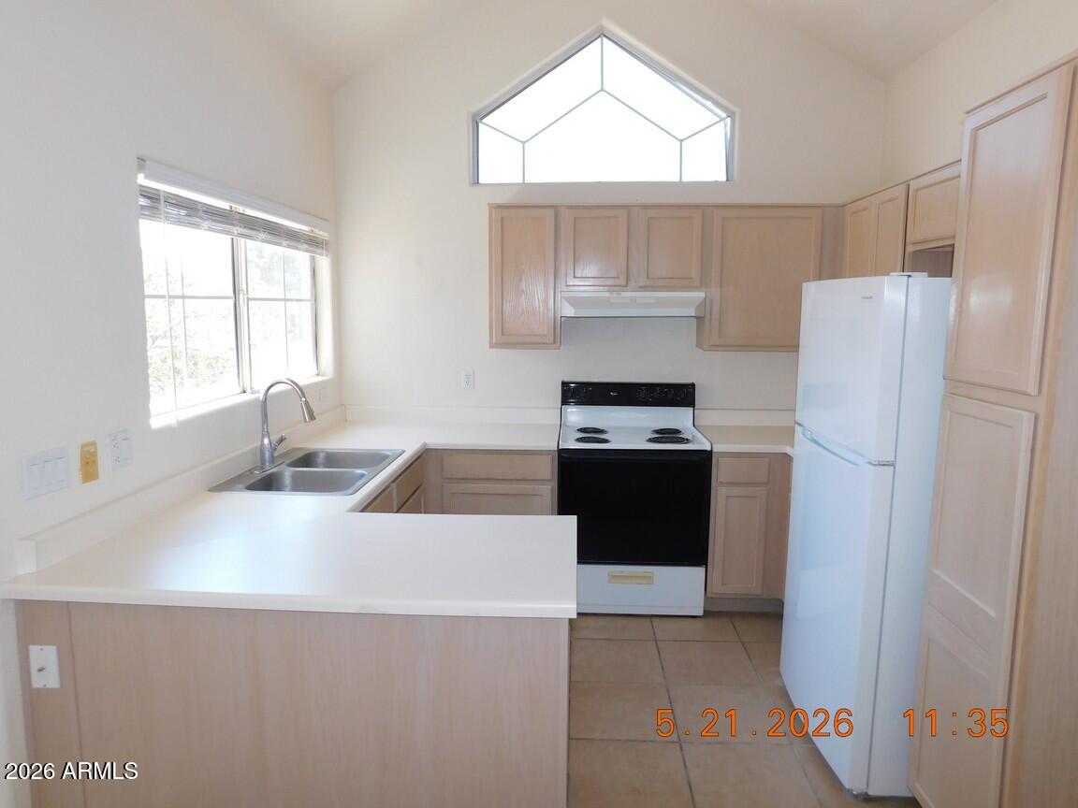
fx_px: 716
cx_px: 539
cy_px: 404
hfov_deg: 73.9
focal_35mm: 23
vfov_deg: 58.9
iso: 125
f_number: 3
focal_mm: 4
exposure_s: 1/80
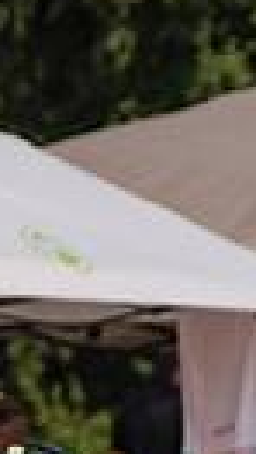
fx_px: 8757
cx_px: -726
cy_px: 397
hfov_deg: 1.7
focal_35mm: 728
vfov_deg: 3.0
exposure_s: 1/2500
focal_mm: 105
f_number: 4
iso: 200
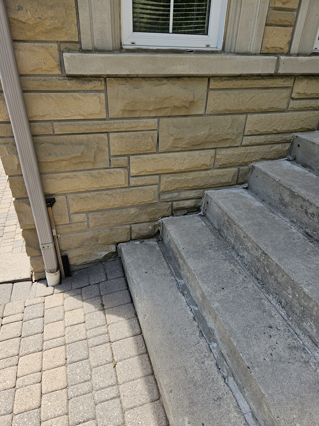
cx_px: 160
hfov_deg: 58.9
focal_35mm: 23
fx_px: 283
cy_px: 213
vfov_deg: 73.9
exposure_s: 1/503
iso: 25
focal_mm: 5.4
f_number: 1.8
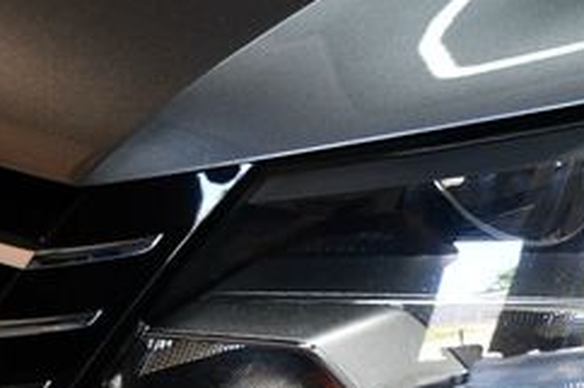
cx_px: 519
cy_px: 395
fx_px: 1718
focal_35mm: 106
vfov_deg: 12.7
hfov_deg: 19.0
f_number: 4
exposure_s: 1/125
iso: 900
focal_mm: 27
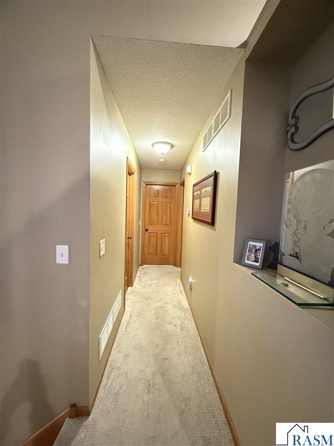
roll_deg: -2.0
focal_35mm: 14
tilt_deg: -3.1
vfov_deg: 102.1
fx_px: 180
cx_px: 167
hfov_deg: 85.7
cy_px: 223
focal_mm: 2.22
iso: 1000
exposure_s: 1/40
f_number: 2.2
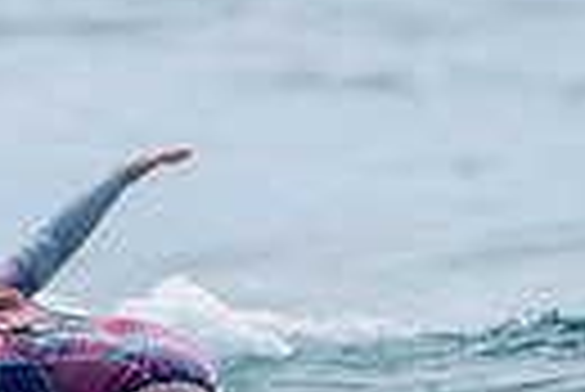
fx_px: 44395
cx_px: 34
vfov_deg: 0.5
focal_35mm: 2729
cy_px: 682
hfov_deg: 0.8
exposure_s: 1/2000
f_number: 5.6
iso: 250
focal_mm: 500
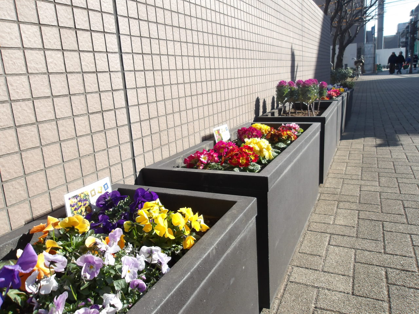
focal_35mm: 27
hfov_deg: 65.3
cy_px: 157
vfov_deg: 51.4
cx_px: 210
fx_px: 327
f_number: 3
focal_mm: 4.9
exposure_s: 1/689
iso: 100
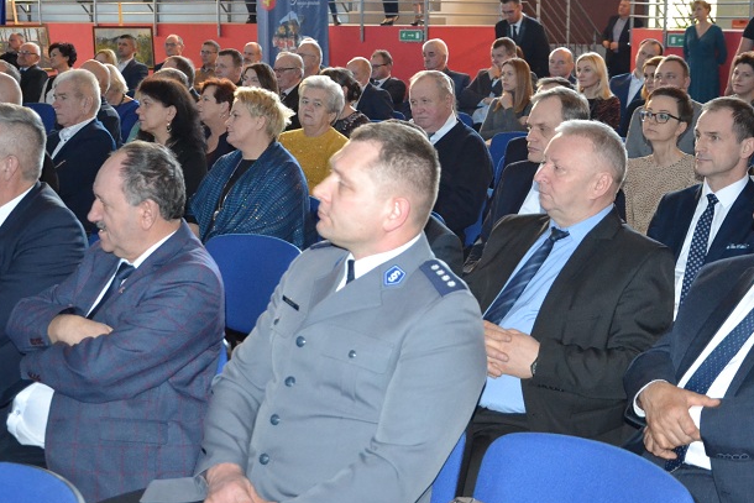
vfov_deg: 23.0
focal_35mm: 59
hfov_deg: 33.9
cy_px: 254
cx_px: 415
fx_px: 1236
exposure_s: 1/60
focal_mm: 30
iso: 3200
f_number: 4.2
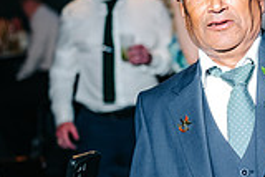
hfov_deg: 15.6
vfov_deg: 10.8
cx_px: 305
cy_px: 125
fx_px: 936
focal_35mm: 127
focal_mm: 35
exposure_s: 1/200
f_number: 1.6
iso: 400
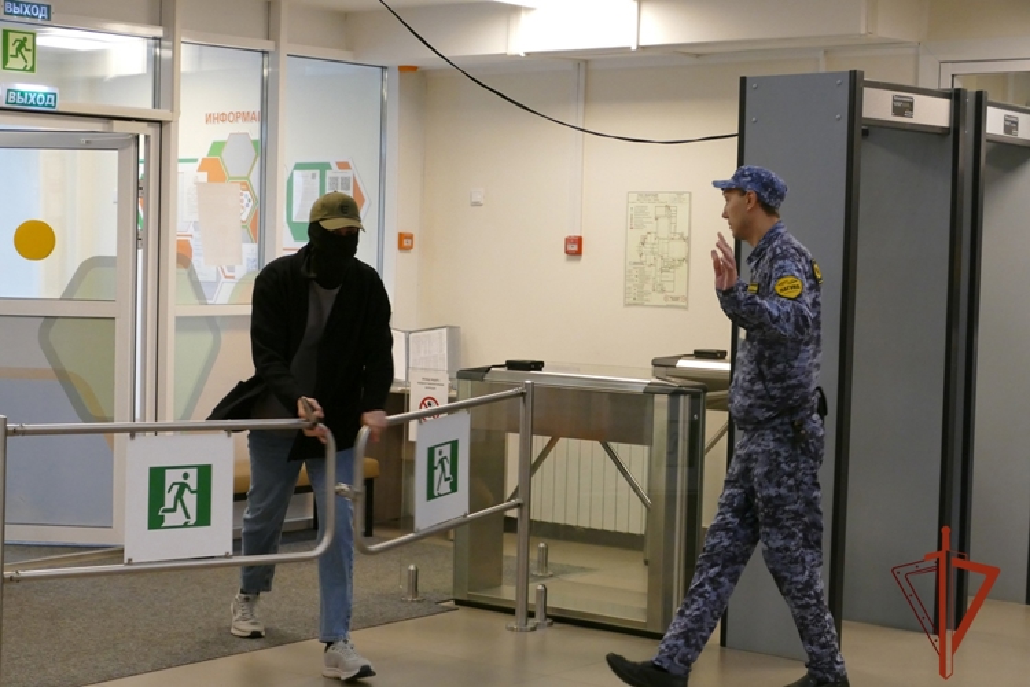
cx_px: 515
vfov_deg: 19.7
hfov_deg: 29.2
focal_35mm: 69
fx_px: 1974
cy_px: 344
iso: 1250
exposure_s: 1/125
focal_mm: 25.32
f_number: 3.6
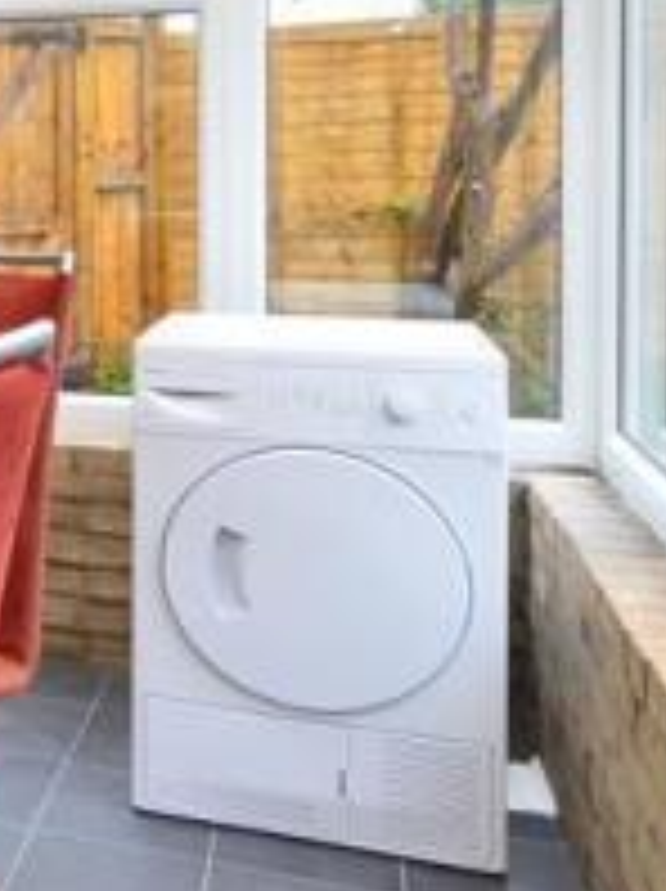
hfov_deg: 23.7
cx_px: -248
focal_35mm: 53
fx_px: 1352
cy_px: 169
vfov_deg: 35.2
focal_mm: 11
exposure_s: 1/25
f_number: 4.2
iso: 200
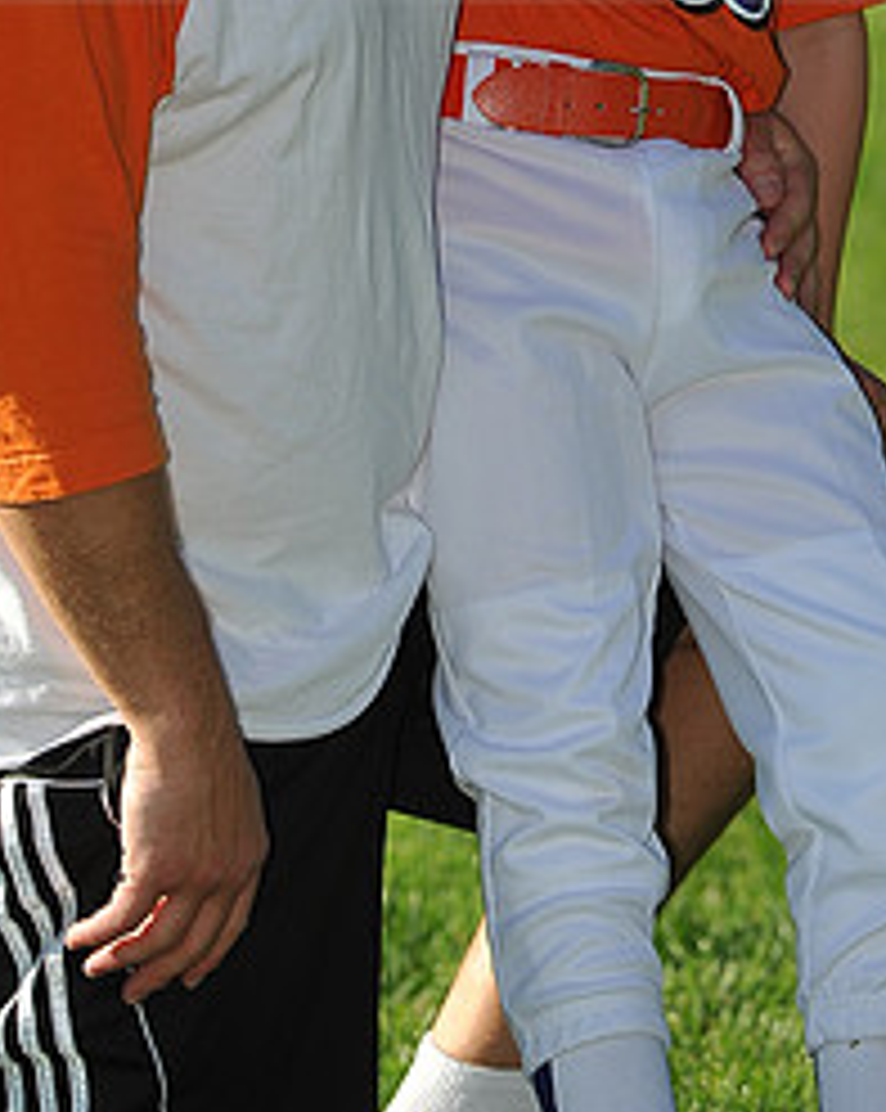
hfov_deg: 4.2
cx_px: 513
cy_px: -140
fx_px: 11953
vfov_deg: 5.3
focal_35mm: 364
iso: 200
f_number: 4
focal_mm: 165
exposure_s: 1/1600
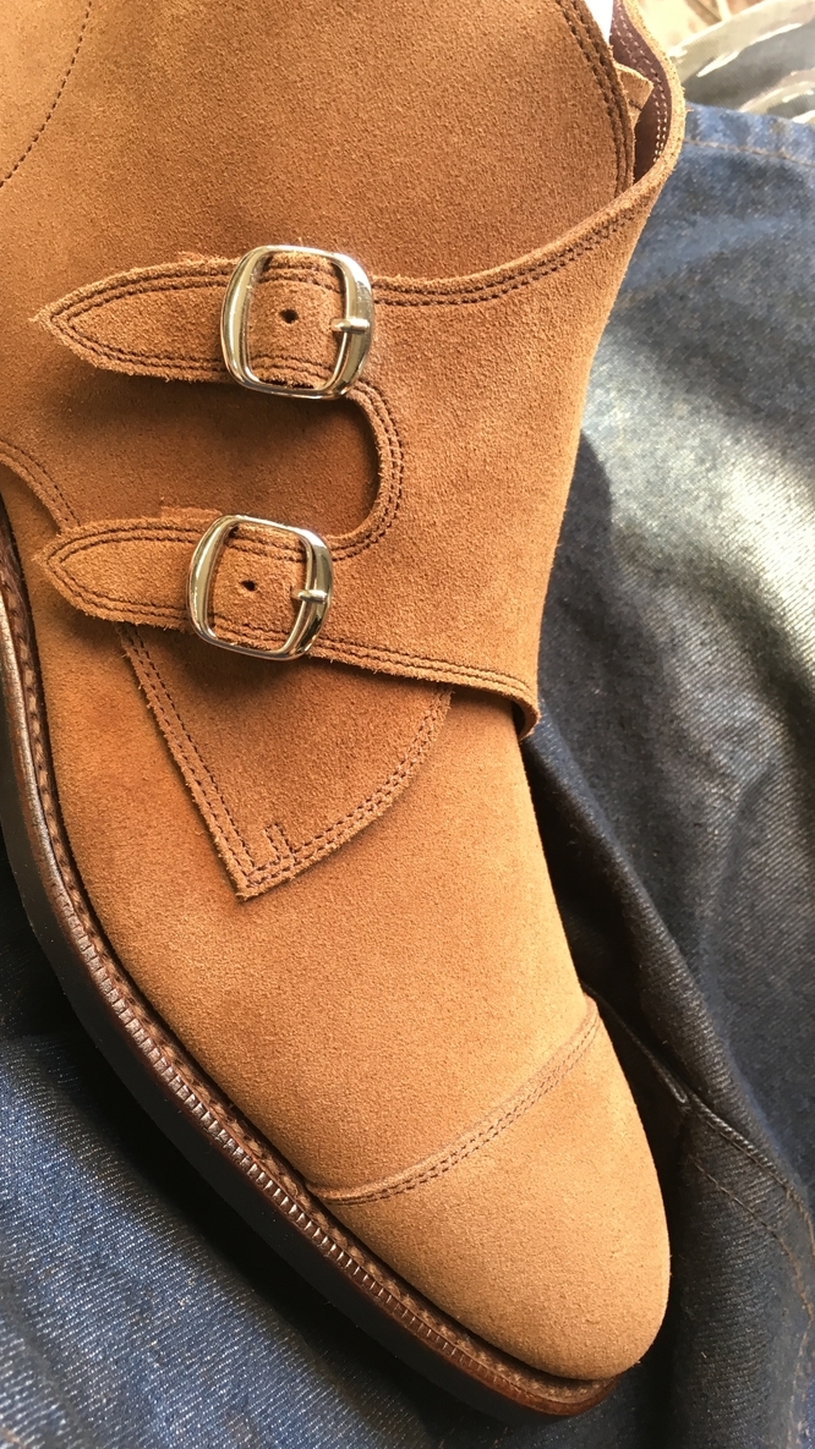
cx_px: 346
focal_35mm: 32
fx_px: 1230
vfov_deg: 61.0
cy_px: 717
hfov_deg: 36.6
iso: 50
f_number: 2.2
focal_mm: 4.15
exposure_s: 1/30
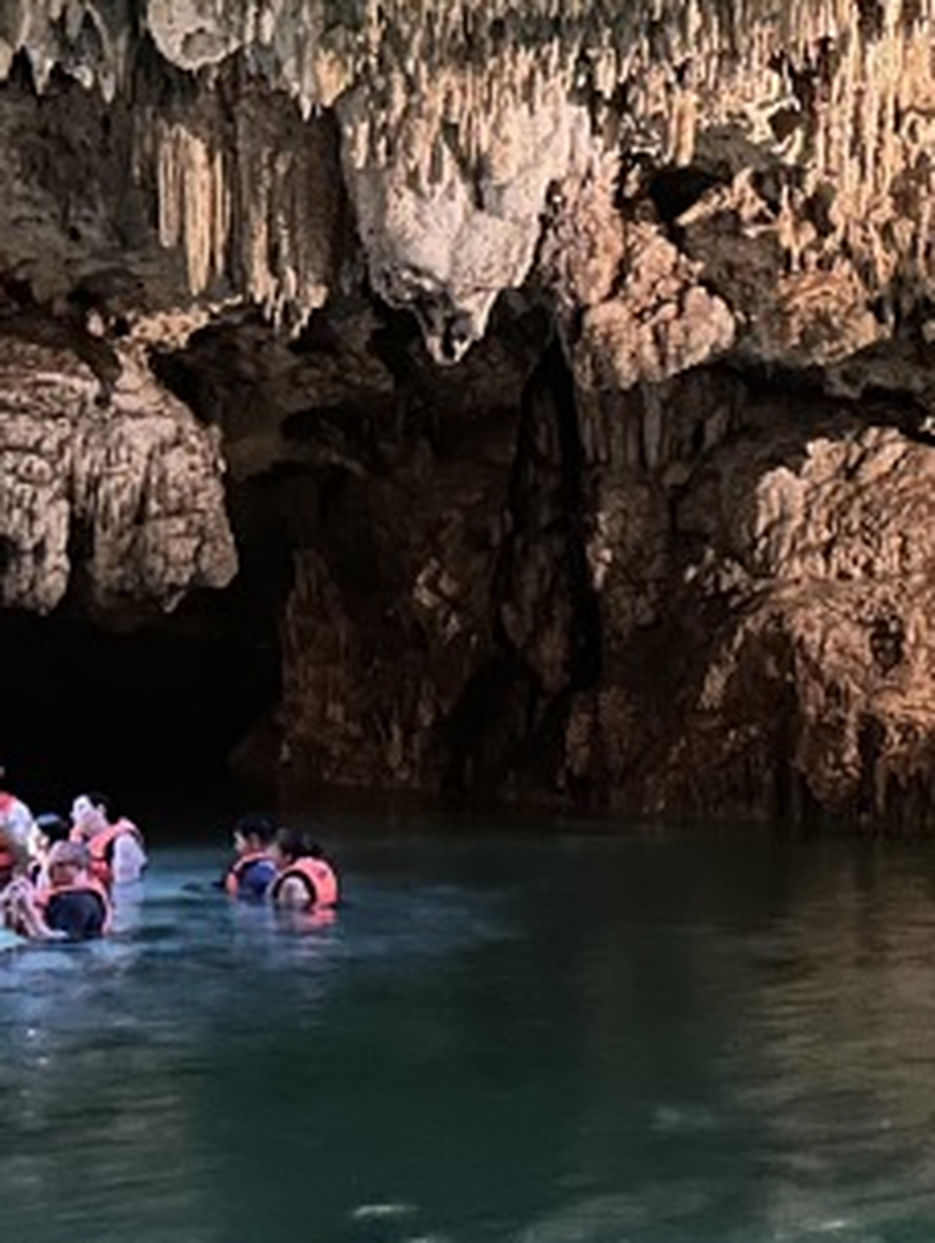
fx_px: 2911
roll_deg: -0.7
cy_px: 484
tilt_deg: +0.8
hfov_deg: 17.1
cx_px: 1230
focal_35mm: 81
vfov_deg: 24.0
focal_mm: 6.86
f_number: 1.78
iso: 2000
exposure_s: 1/15
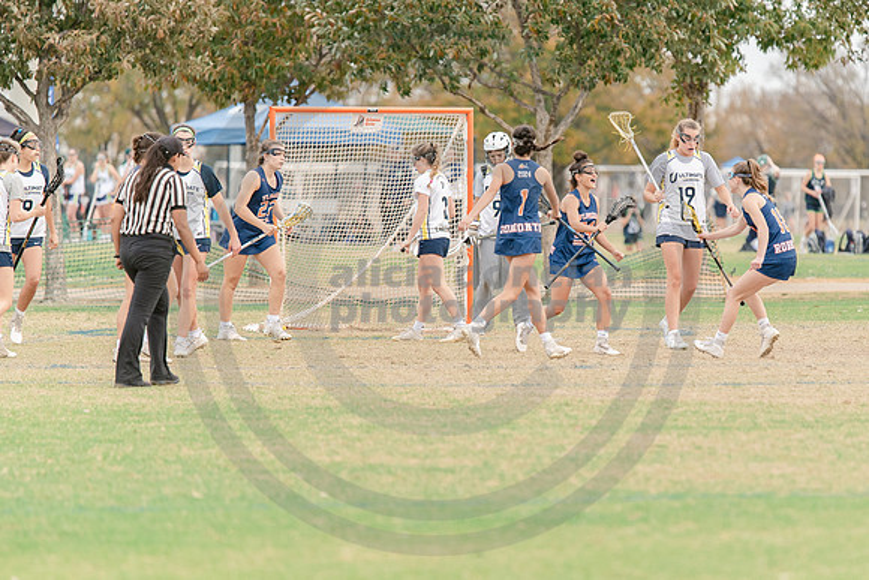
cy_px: 294
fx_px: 7924
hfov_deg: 6.3
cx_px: 564
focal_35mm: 328
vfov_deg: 4.2
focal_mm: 200
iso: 400
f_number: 2.8
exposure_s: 1/1250
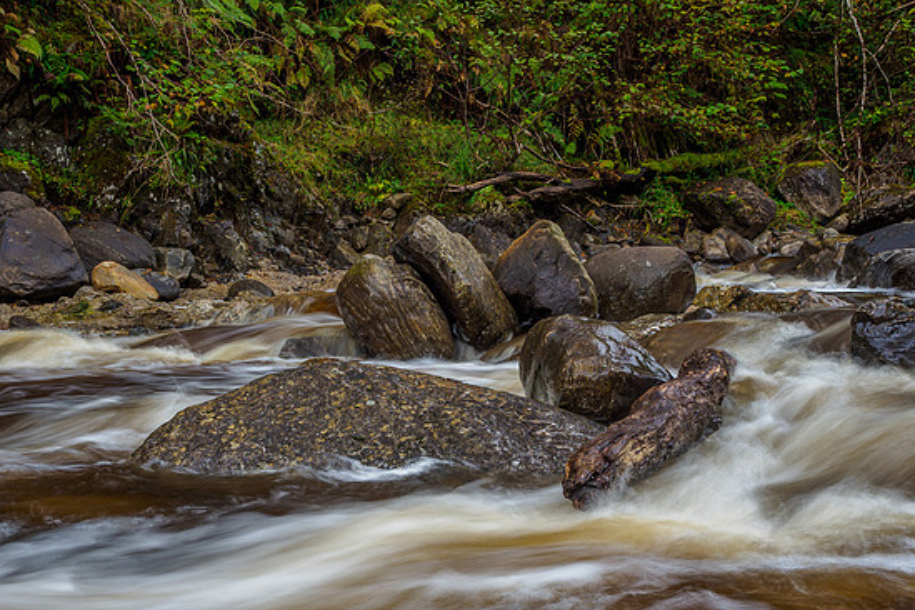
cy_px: 444
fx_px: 1322
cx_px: 408
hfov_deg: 38.1
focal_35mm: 52
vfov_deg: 25.7
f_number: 7.1
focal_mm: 19
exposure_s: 1/3
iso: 64
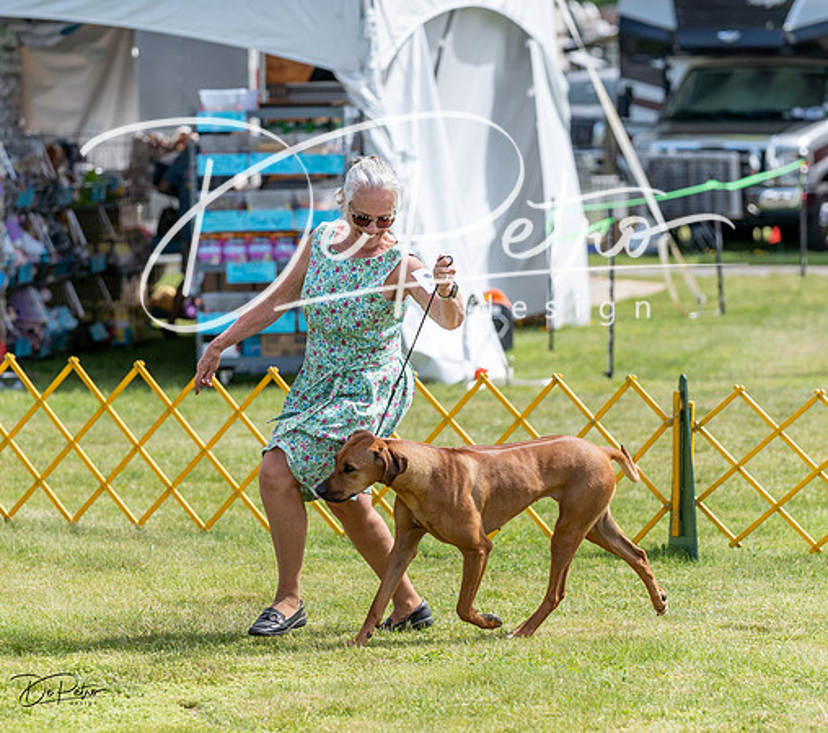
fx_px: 4796
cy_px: 343
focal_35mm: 188
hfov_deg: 9.9
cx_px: 386
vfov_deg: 8.7
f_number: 3.5
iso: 100
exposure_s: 1/1000
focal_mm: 129
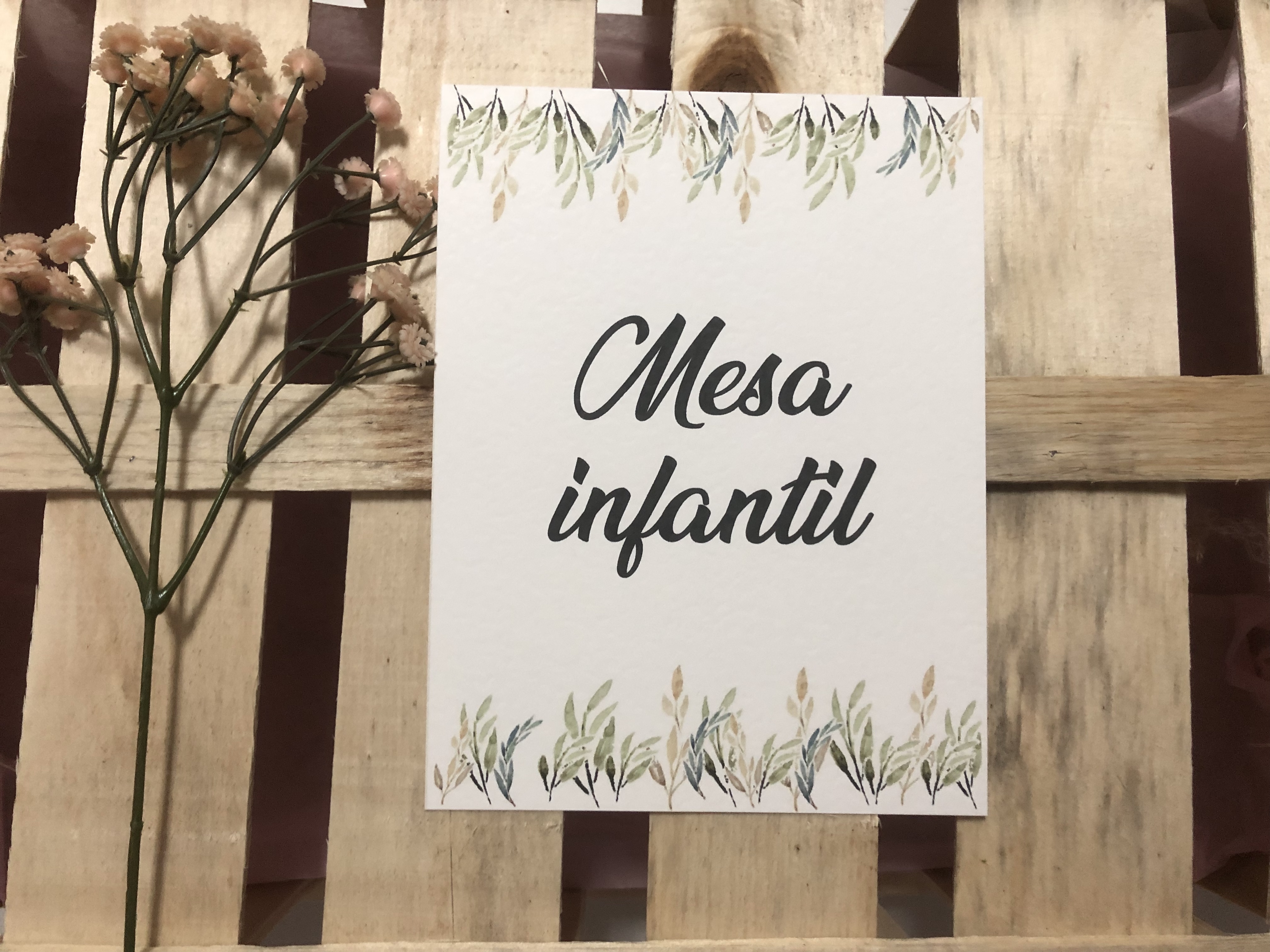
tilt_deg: -82.8
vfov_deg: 49.7
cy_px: 476
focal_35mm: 28
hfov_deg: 63.4
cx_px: 635
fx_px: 1027
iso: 64
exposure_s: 1/17
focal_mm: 4
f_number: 1.8
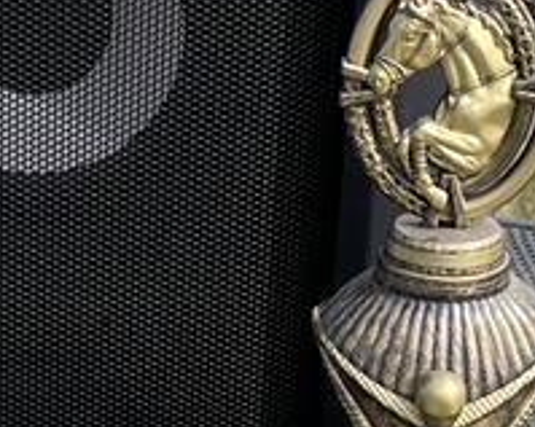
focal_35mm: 153
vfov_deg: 10.0
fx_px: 2421
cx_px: 105
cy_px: 440
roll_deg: +1.4
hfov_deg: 12.6
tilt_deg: -26.9
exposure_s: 1/1439
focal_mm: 5.1
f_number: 1.6
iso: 32
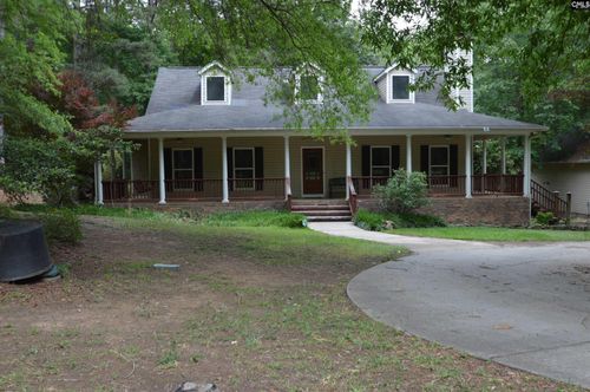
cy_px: 196
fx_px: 589
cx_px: 295
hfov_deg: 53.2
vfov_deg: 36.8
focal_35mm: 36
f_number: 5.6
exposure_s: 1/125
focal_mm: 24
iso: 180
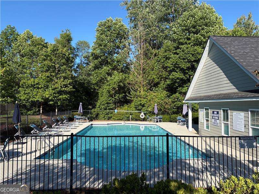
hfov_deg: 67.3
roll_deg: +0.9
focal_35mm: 26
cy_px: 97
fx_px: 195
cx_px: 130
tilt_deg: +2.0
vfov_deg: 53.1
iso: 50
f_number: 1.6
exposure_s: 1/2538
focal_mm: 5.96
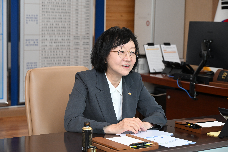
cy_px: 76
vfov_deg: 15.9
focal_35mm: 86
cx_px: 114
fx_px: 545
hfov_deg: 23.6
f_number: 7.1
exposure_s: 1/200
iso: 2500
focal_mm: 86
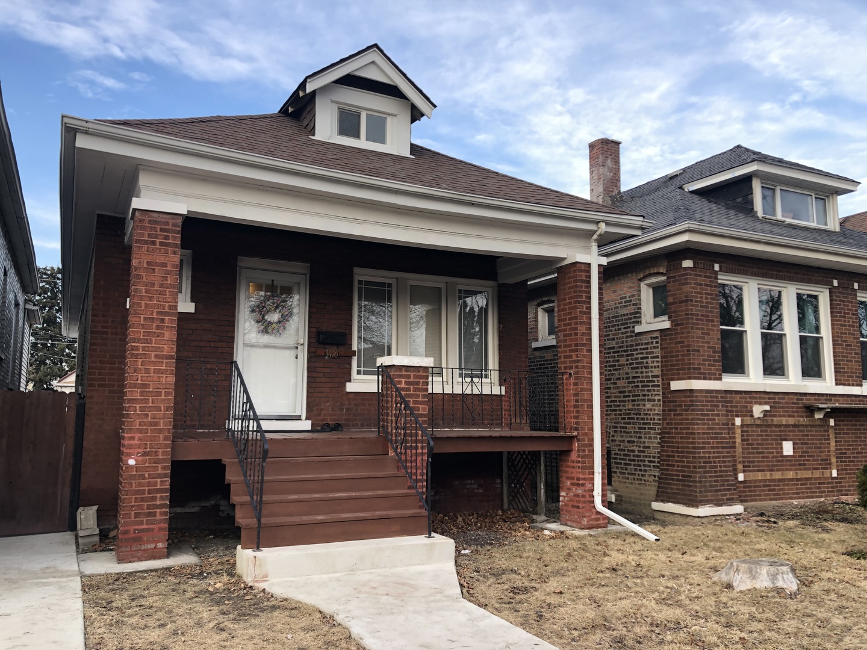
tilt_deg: +6.9
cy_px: 325
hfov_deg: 63.4
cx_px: 434
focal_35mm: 28
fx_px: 701
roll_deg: +0.8
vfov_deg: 49.7
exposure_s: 1/120
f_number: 1.8
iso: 25
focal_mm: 4
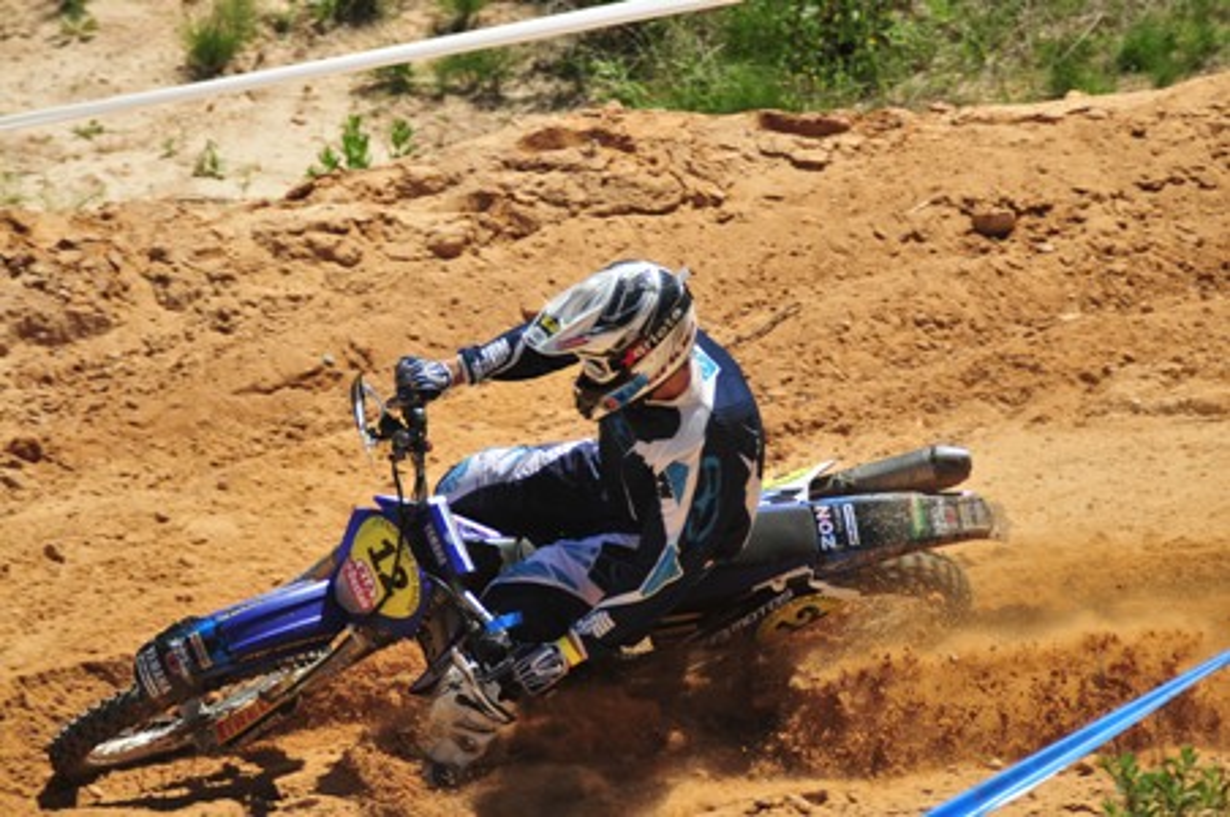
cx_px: 615
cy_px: 408
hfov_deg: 5.1
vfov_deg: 3.4
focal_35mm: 405
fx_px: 13818
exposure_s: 1/1000
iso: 200
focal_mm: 270
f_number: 5.6
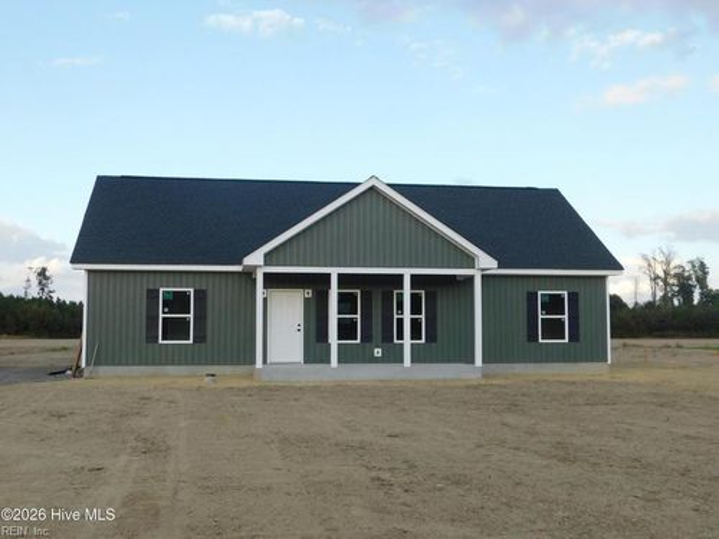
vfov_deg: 36.0
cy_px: 270
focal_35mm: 40
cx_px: 360
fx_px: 831
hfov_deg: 46.8
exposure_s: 1/400
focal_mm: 7.1
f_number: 3.6
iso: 125
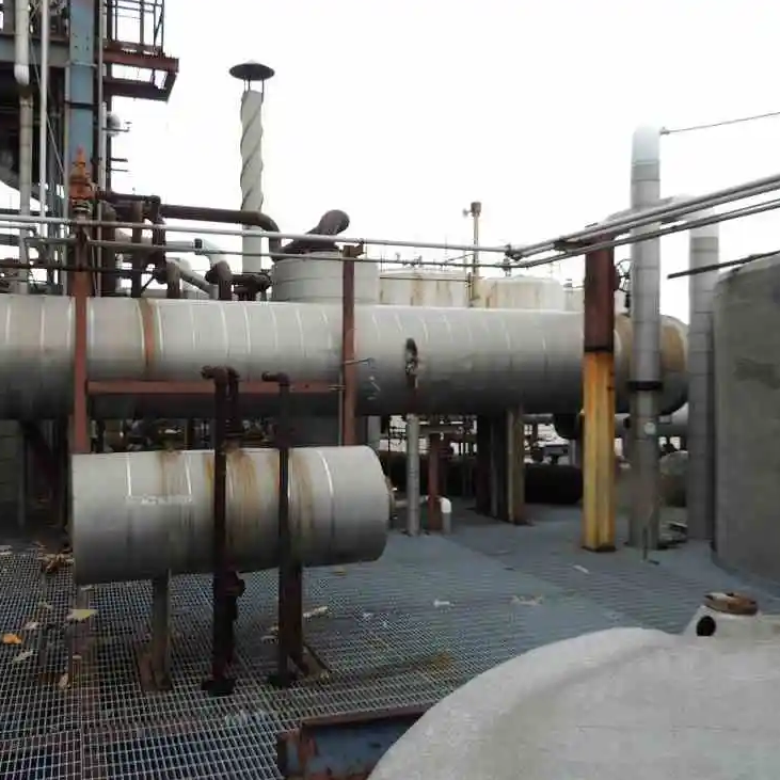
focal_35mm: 29
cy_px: 382
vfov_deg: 55.6
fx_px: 739
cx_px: 307
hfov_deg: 55.2
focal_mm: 4.3
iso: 100
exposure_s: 1/320
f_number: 3
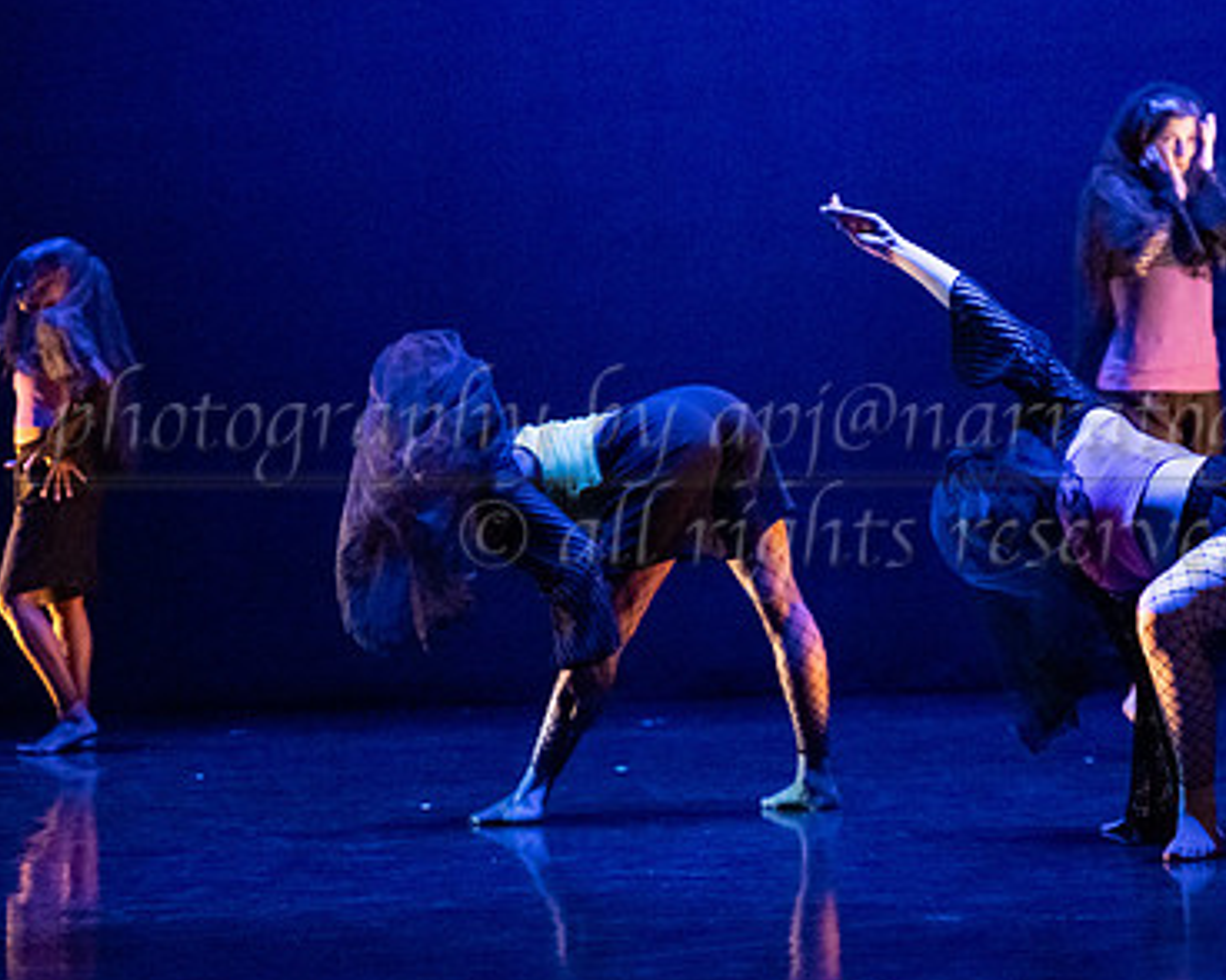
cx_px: 750
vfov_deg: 14.8
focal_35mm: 104
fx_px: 3772
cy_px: 482
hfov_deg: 18.4
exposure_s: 1/250
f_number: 2.8
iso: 4000
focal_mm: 62
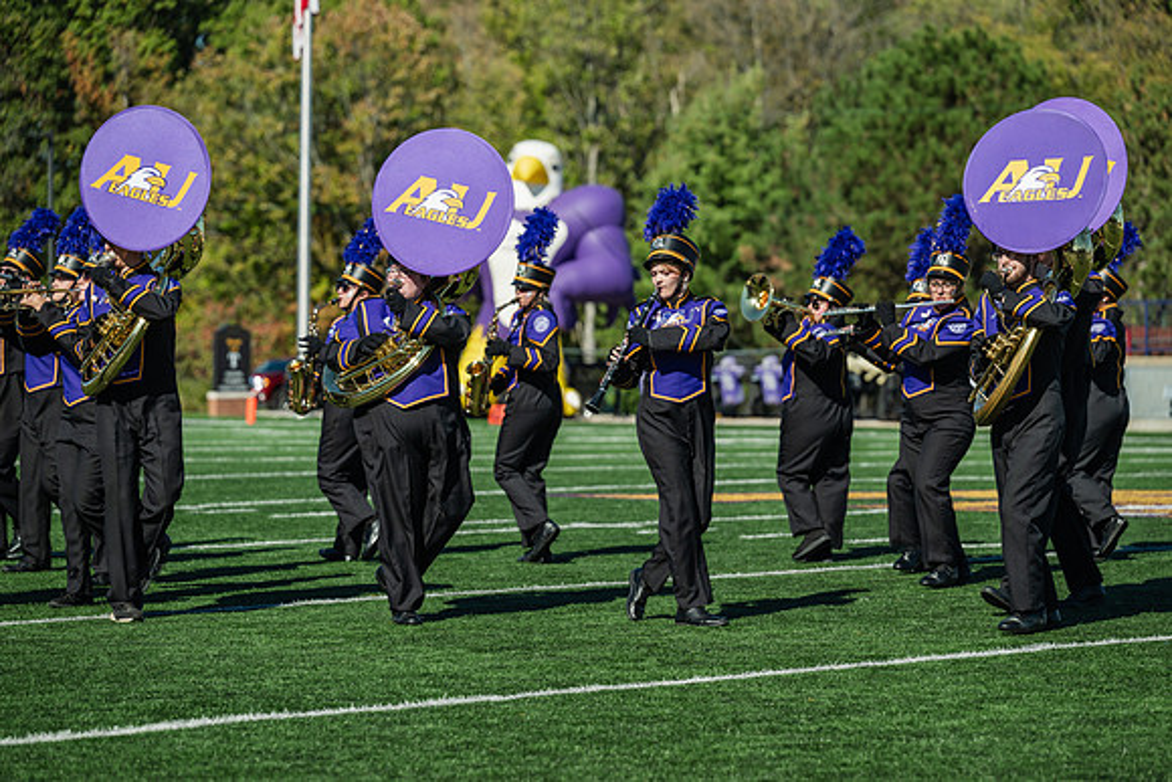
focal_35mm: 130
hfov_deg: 15.8
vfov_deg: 10.6
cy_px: 391
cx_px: 586
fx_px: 4233
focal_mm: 130
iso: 100
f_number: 3.5
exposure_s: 1/1600
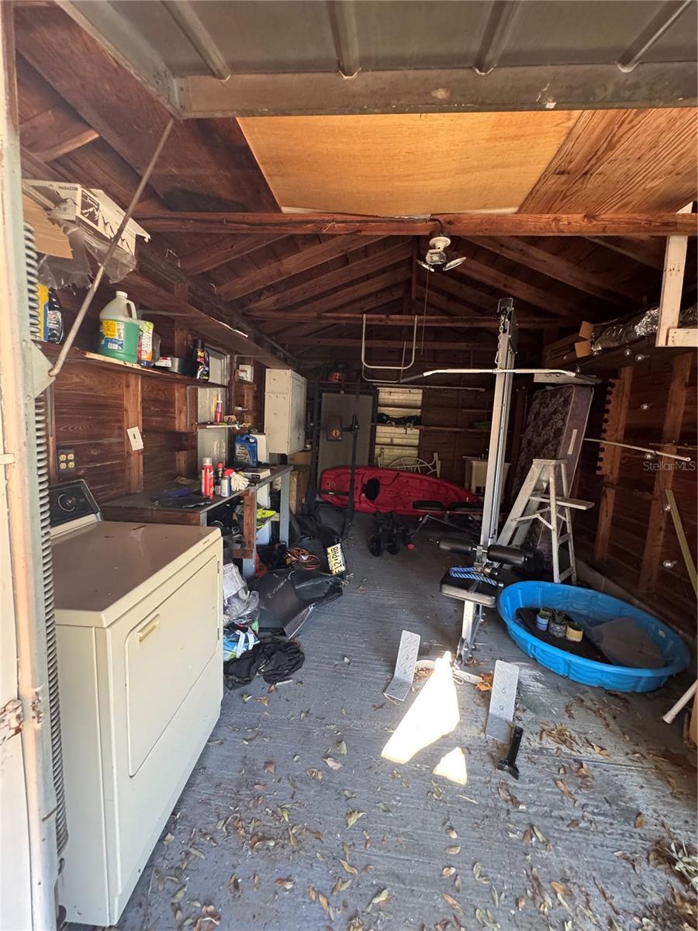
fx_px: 376
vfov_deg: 102.1
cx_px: 349
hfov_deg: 85.7
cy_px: 466
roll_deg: +0.2
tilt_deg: -6.8
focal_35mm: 14
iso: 320
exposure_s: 1/99
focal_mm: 2.22
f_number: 2.2
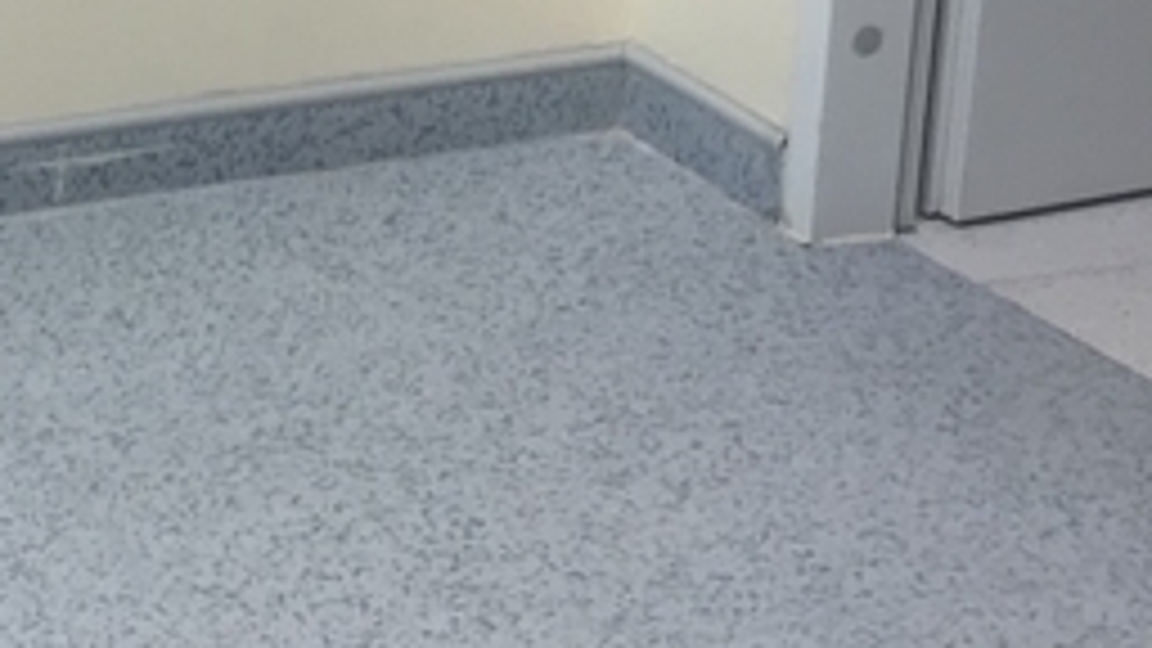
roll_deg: +4.8
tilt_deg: -21.4
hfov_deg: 15.9
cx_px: -639
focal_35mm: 122
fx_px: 3727
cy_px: 418
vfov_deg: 9.9
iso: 32
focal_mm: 3.99
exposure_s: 1/50
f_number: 1.8
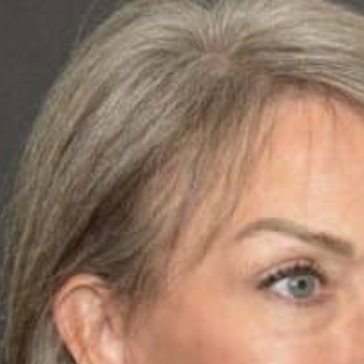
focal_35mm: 195
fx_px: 2320
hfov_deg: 9.0
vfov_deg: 8.9
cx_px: 235
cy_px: 362
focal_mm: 40
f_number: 8
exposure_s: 1/125
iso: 200
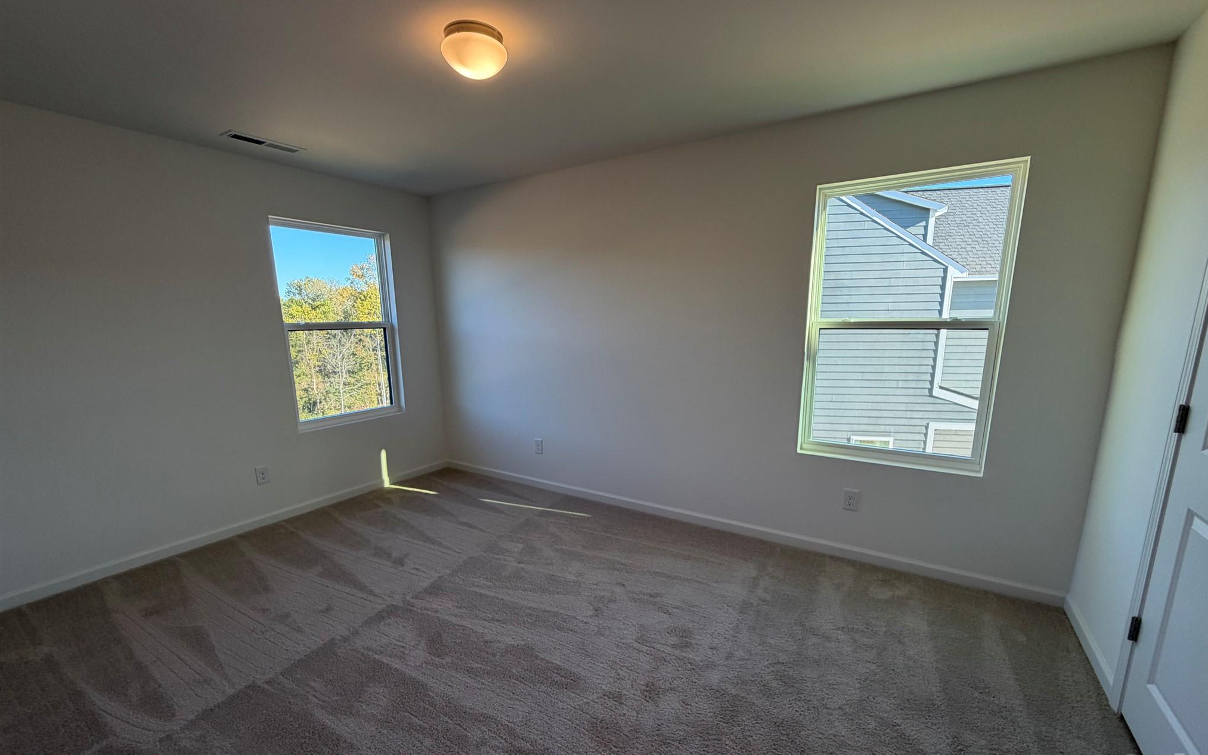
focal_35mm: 15
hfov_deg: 101.5
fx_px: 494
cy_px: 414
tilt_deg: -11.2
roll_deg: +0.9
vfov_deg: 74.6
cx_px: 609
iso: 80
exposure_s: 1/120
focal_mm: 2.22
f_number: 2.2
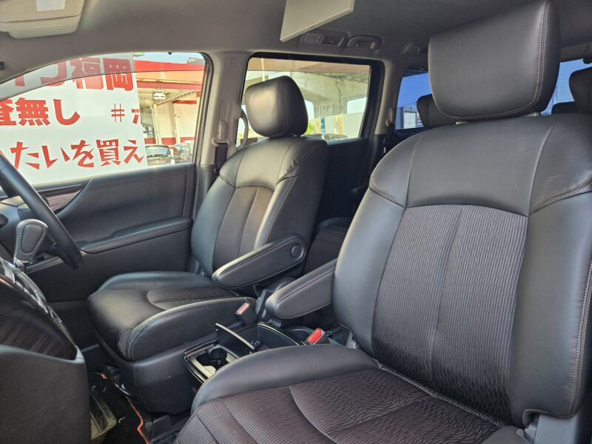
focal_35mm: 23
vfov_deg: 58.9
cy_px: 222
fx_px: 393
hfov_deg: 73.9
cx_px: 296
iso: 200
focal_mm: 5.4
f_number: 1.8
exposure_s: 1/180
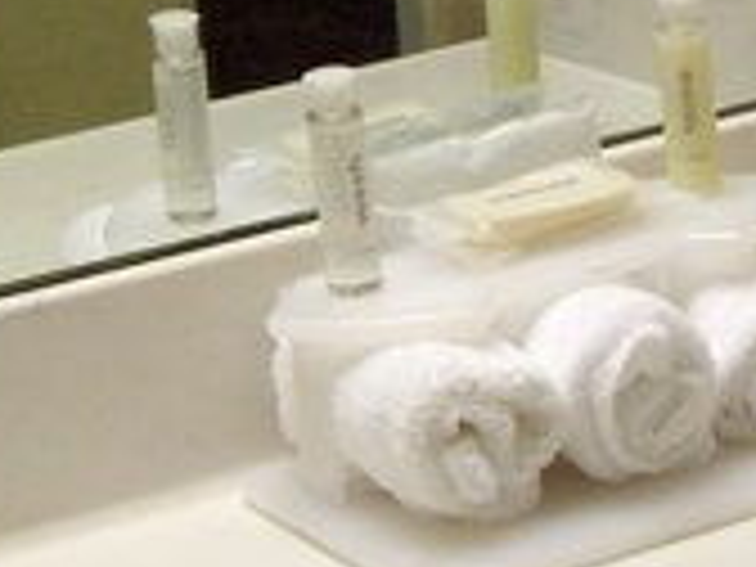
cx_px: 436
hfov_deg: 10.9
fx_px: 3953
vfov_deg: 8.2
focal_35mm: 181
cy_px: 18
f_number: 2.8
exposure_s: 1/80
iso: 400
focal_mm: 7.9
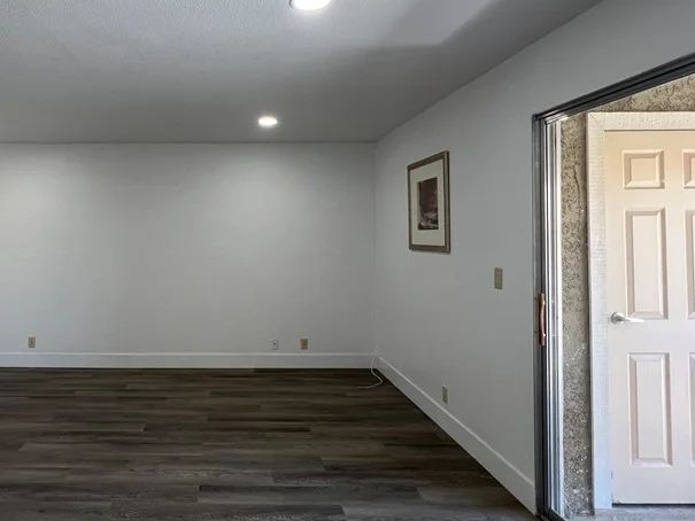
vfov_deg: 60.9
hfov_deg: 73.6
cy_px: 230
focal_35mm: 22
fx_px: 442
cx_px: 221
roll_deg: +0.1
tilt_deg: +0.3
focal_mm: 1.57
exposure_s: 1/120
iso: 125
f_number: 1.8
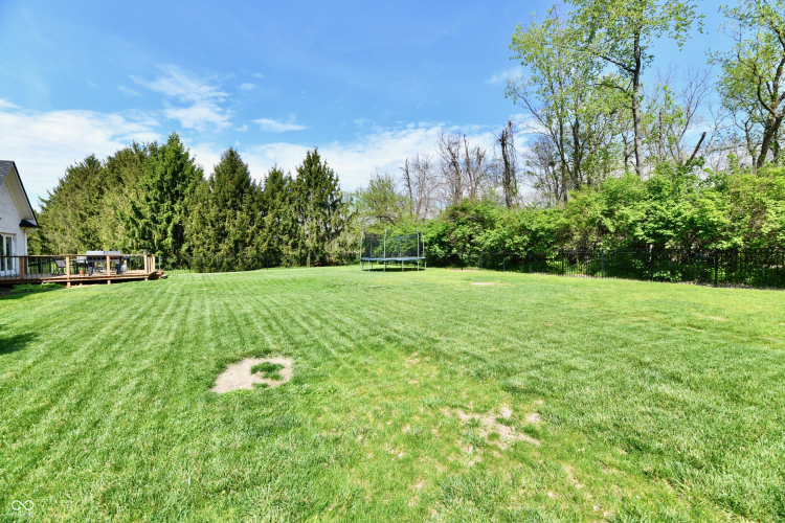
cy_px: 262
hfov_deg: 104.3
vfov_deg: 81.2
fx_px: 305
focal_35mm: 14
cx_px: 392
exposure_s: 1/500
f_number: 11
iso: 640
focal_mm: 14
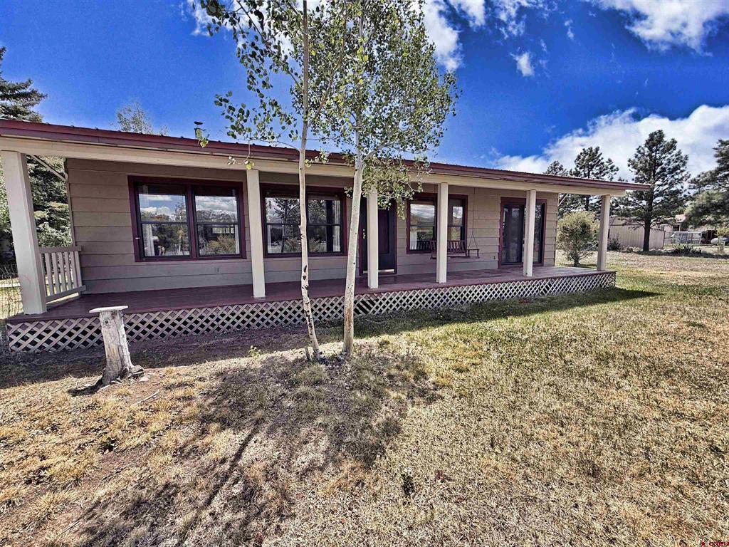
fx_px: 295
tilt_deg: -7.0
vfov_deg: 85.7
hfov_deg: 102.1
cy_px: 274
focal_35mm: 14
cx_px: 364
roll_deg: +1.0
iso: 25
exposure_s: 1/770
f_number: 2.2
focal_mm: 2.22
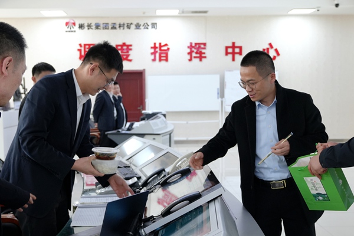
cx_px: 177
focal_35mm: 32
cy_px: 118
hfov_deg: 58.7
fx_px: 315
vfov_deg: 41.1
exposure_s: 1/160
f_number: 4
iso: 1600
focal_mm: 32
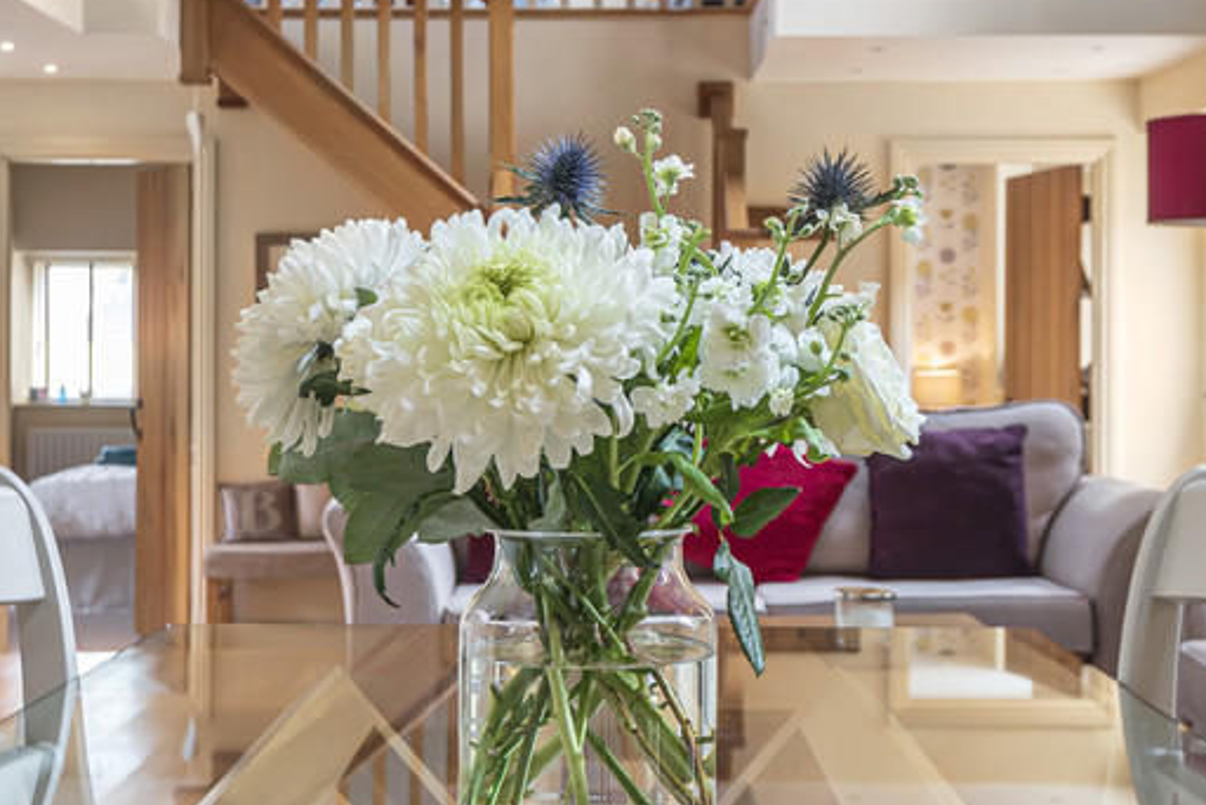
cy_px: 337
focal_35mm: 64
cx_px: 617
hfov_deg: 31.4
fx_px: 2145
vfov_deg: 21.3
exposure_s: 1/13
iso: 250
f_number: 8
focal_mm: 32
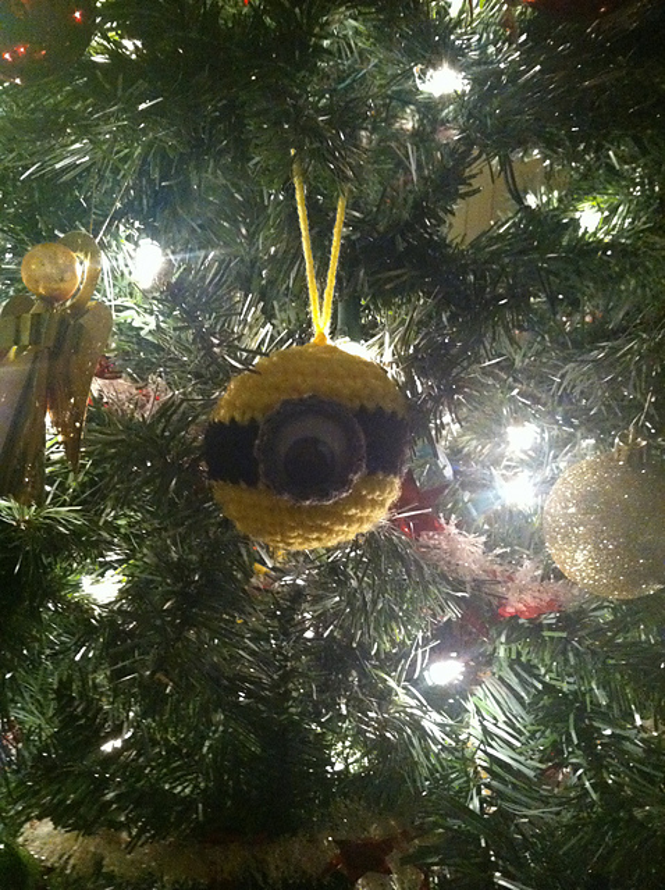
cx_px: 332
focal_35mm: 35
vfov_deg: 52.7
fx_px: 899
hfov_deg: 40.6
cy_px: 445
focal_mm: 3.85
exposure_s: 1/15
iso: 1000
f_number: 2.8
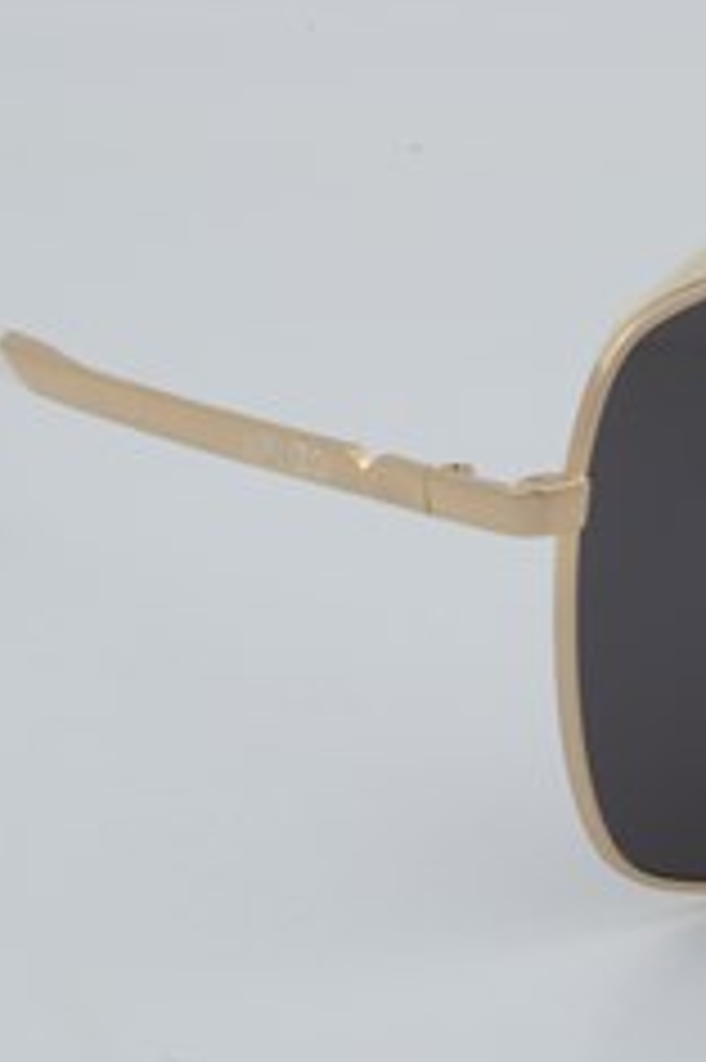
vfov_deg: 16.1
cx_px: 746
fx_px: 3741
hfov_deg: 10.7
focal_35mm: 127
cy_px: 486
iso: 100
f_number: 32
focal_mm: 50
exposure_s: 1/3
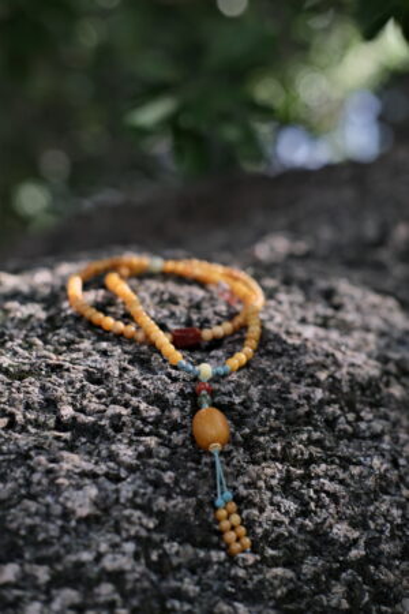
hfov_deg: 25.5
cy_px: 307
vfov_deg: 37.5
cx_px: 204
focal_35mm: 53
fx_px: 903
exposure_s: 1/125
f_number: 3.2
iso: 250
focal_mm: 35
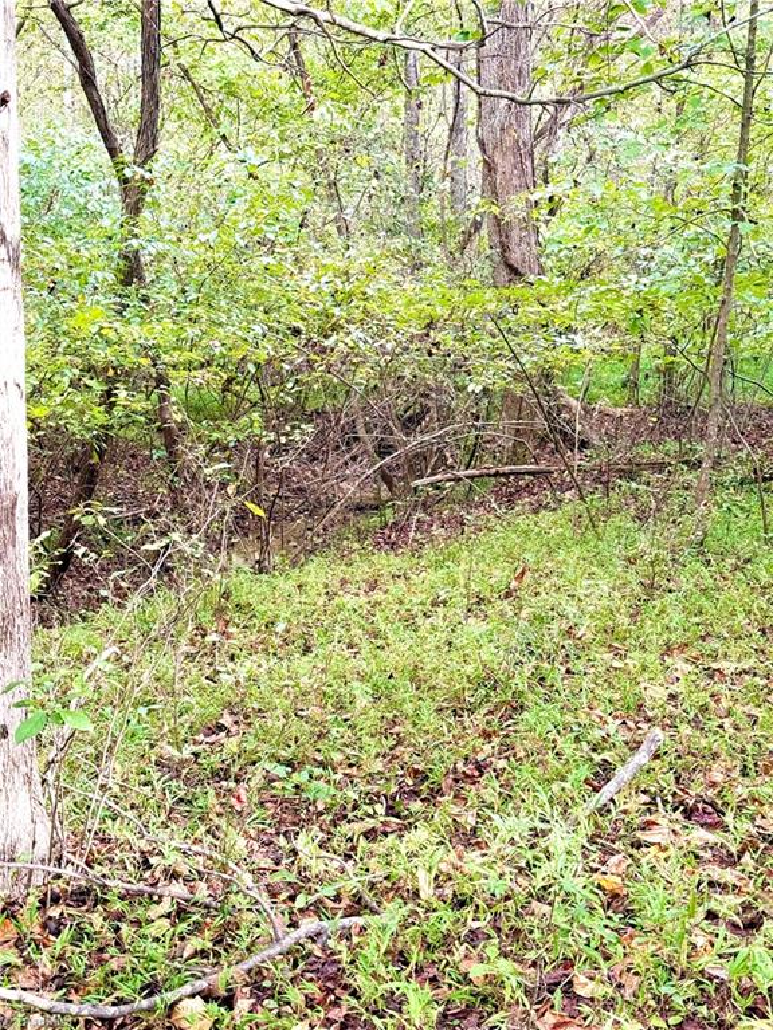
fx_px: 1429
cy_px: 515
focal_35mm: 48
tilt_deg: -14.2
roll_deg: -0.9
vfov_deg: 39.7
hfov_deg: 30.3
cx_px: 386
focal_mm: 6.76
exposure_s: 1/239
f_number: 1.78
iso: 160
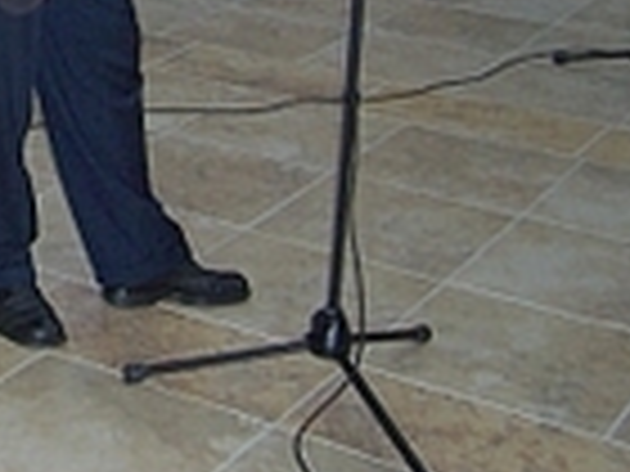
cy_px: -189
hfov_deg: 18.8
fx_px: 1765
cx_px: -180
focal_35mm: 97
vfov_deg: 14.4
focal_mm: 5.6
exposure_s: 1/60
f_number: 2.7
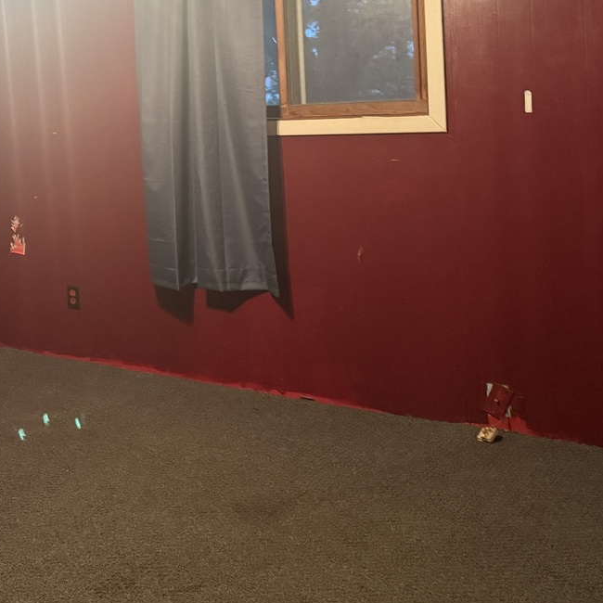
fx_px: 926
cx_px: 45
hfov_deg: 33.9
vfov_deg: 35.2
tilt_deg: +0.0
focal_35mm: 47
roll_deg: +3.3
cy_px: 145
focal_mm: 6.76
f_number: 1.78
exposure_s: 1/40
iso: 640
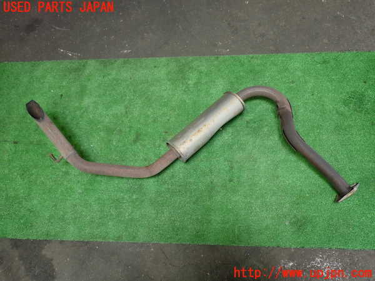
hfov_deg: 60.0
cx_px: 188
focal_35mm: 30
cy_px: 140
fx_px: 325
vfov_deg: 46.8
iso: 200
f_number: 2.3
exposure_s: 1/40
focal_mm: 5.4
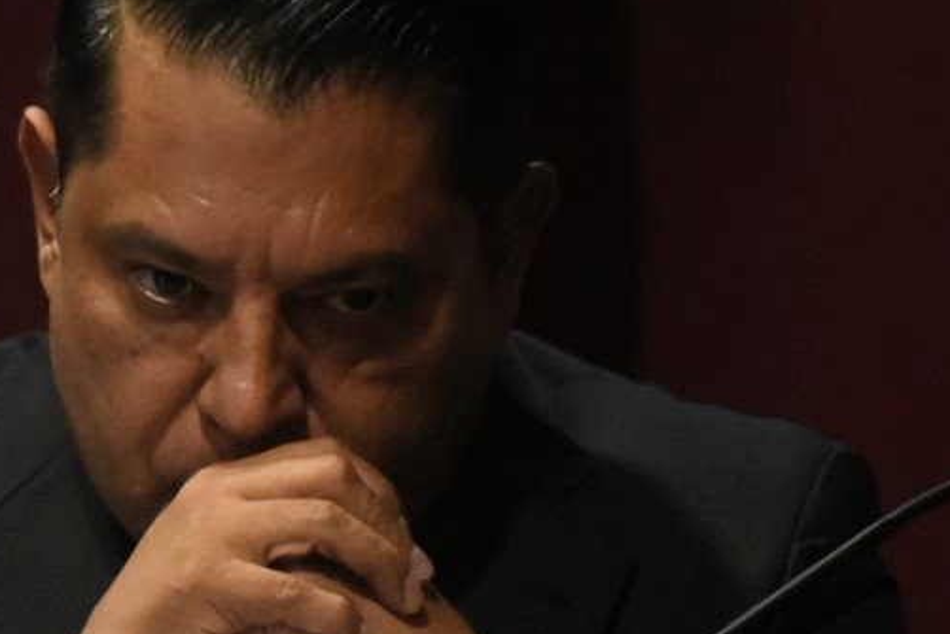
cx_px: 214
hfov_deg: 2.7
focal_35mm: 763
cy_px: 554
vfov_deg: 1.8
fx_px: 20139
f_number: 5.6
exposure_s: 1/320
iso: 8000
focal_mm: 300
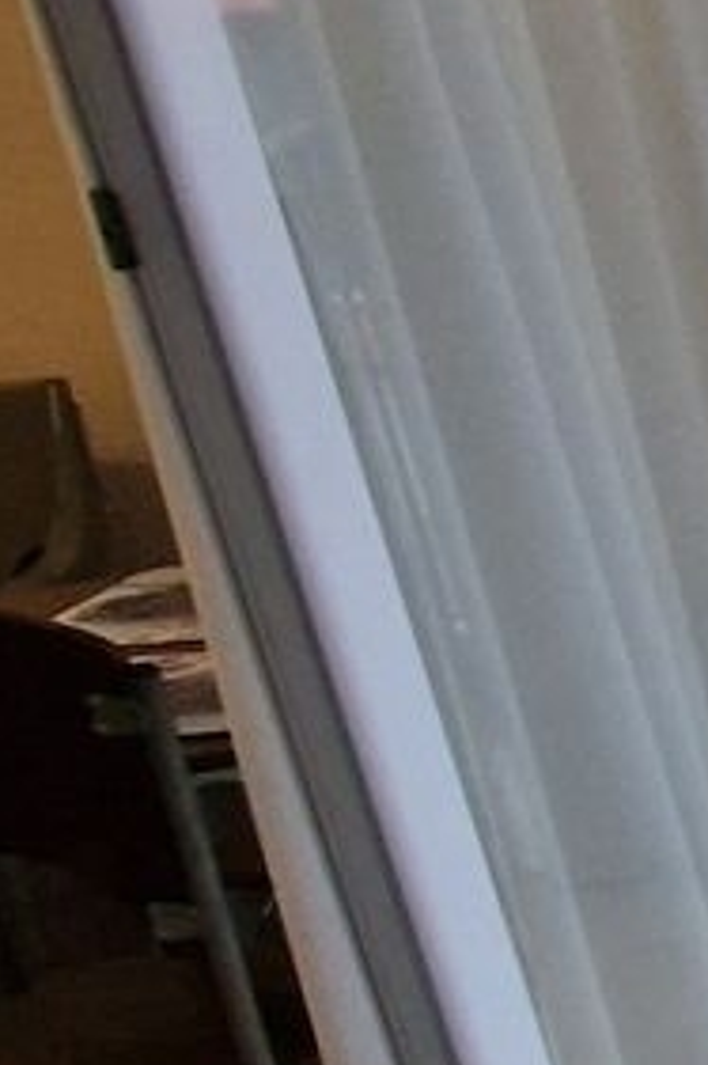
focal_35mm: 77
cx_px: 2681
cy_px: 659
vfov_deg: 26.3
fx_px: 2274
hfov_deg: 8.8
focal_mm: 2.2
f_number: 2.2
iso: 200
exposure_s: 1/50
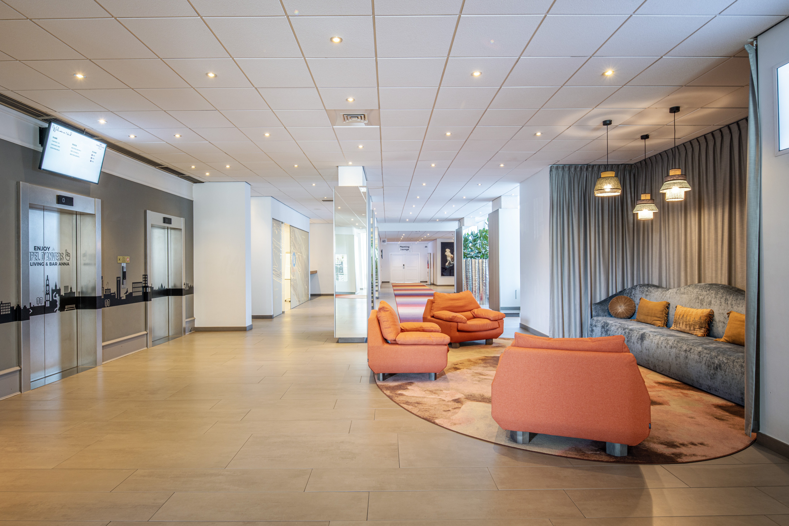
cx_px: 394
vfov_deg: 64.6
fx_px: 416
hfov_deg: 86.9
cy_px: 263
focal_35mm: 19
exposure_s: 1
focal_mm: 19
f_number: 11
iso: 100
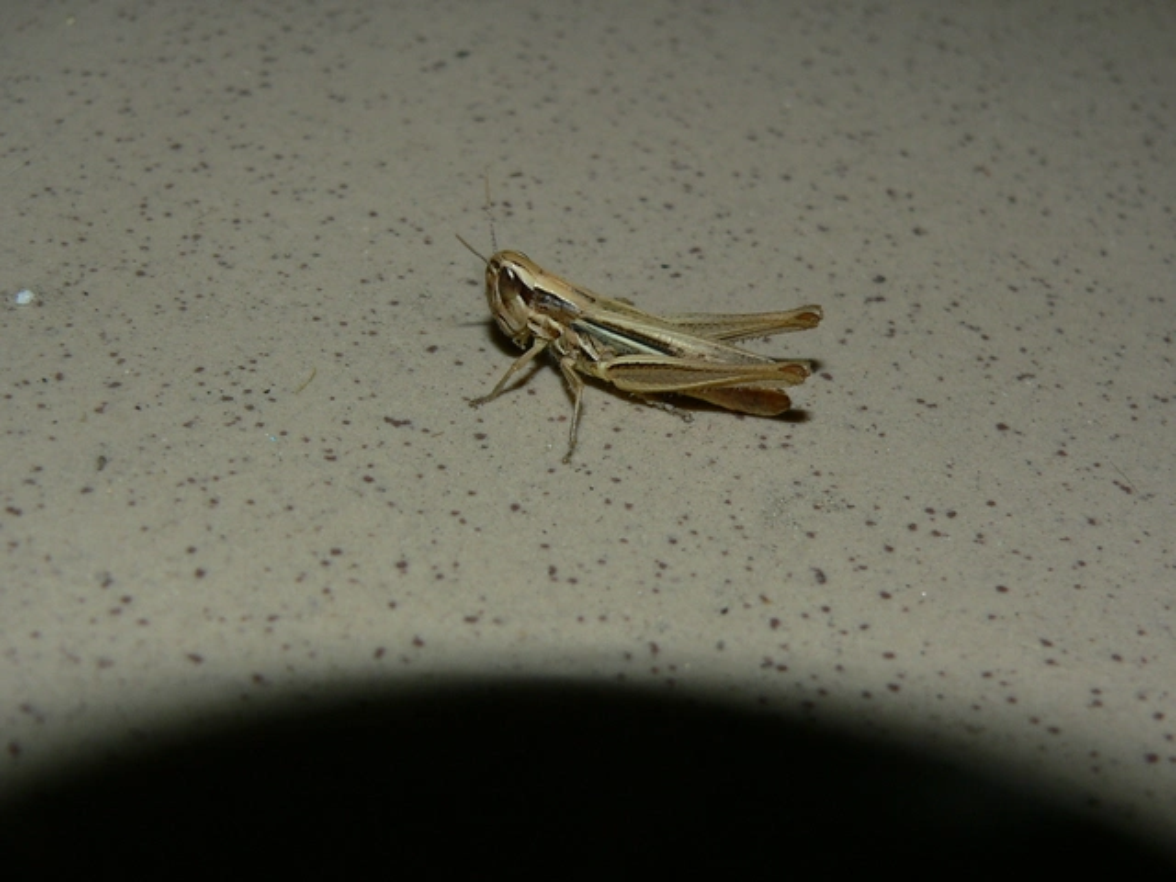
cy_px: 441
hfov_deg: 27.0
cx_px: 588
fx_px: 2446
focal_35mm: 72
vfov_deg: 20.4
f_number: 4
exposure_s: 1/60
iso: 100
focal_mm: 12
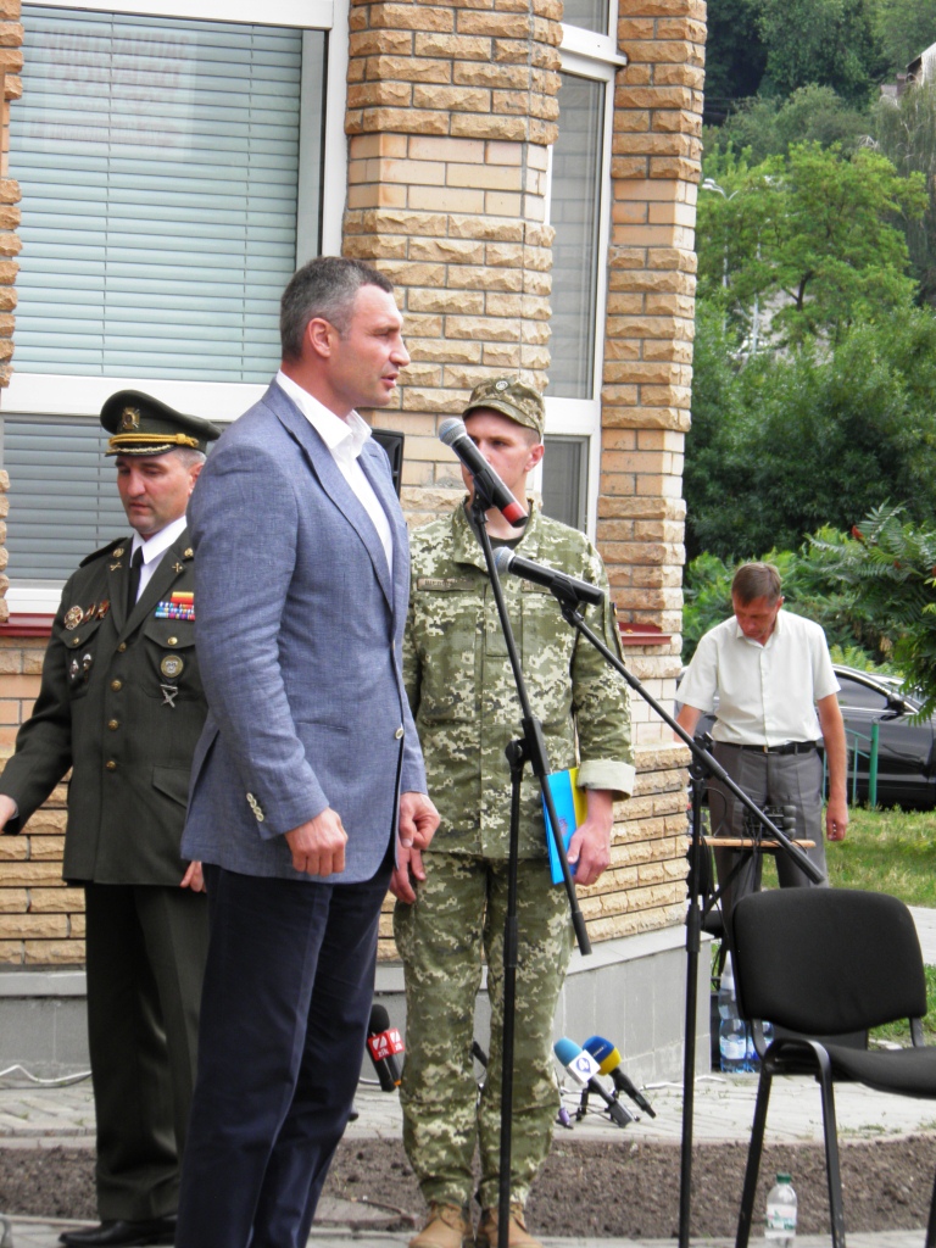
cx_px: 468
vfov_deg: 14.0
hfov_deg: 10.5
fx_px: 5083
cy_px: 624
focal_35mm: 141
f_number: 4.5
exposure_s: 1/100
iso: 50
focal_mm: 25.4
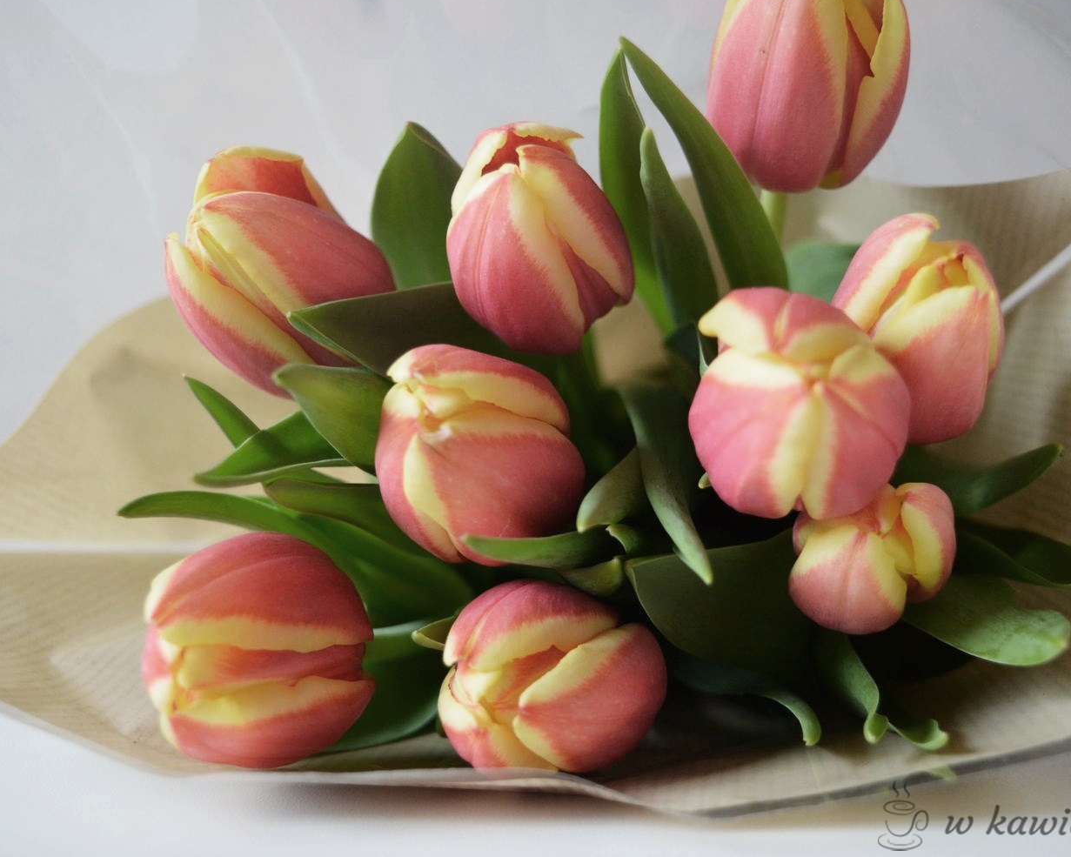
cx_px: 584
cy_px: 423
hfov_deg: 34.1
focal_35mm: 55
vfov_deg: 27.6
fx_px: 1743
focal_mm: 32
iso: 800
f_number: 4.5
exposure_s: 1/60
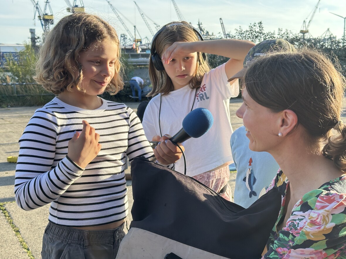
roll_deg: +0.4
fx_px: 480
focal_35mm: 48
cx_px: 173
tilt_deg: -7.7
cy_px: 130
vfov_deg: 30.3
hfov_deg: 39.7
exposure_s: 1/971
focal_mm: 6.86
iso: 64
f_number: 1.78
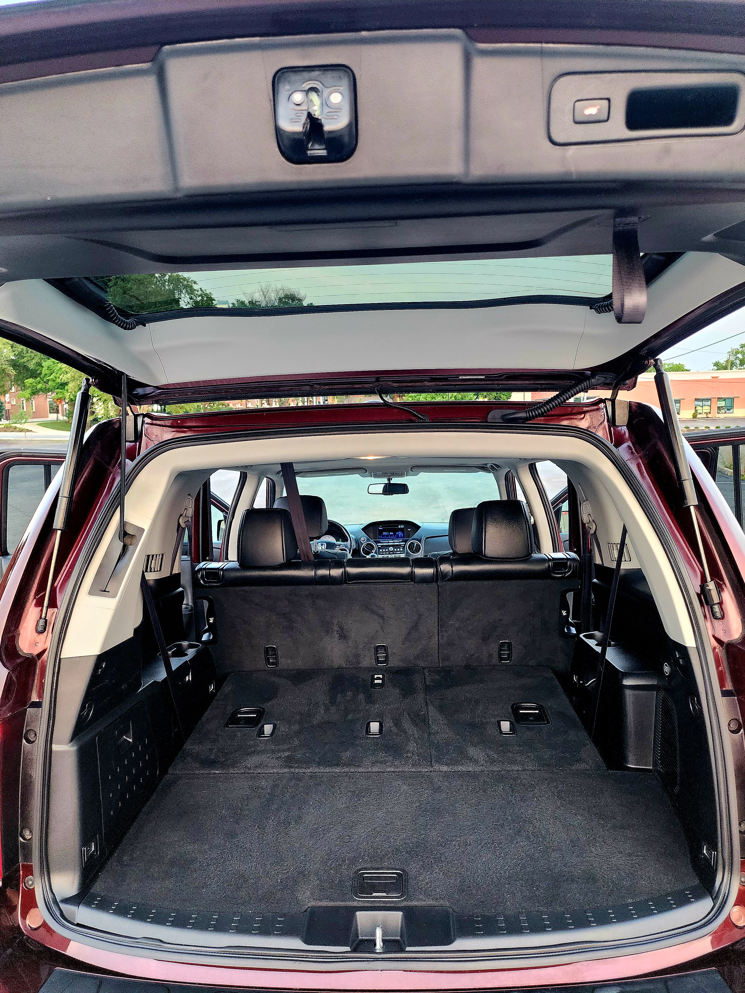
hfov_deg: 58.9
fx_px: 660
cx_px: 372
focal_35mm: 23
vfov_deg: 73.9
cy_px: 496
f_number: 1.8
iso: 640
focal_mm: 6.4
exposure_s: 1/120
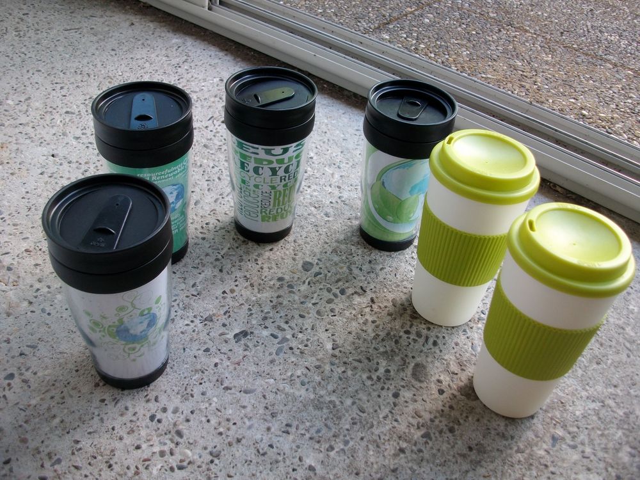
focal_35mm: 32
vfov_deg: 44.2
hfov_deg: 56.8
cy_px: 240
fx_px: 592
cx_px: 320
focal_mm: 5.7
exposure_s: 1/43
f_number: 2.9
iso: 80
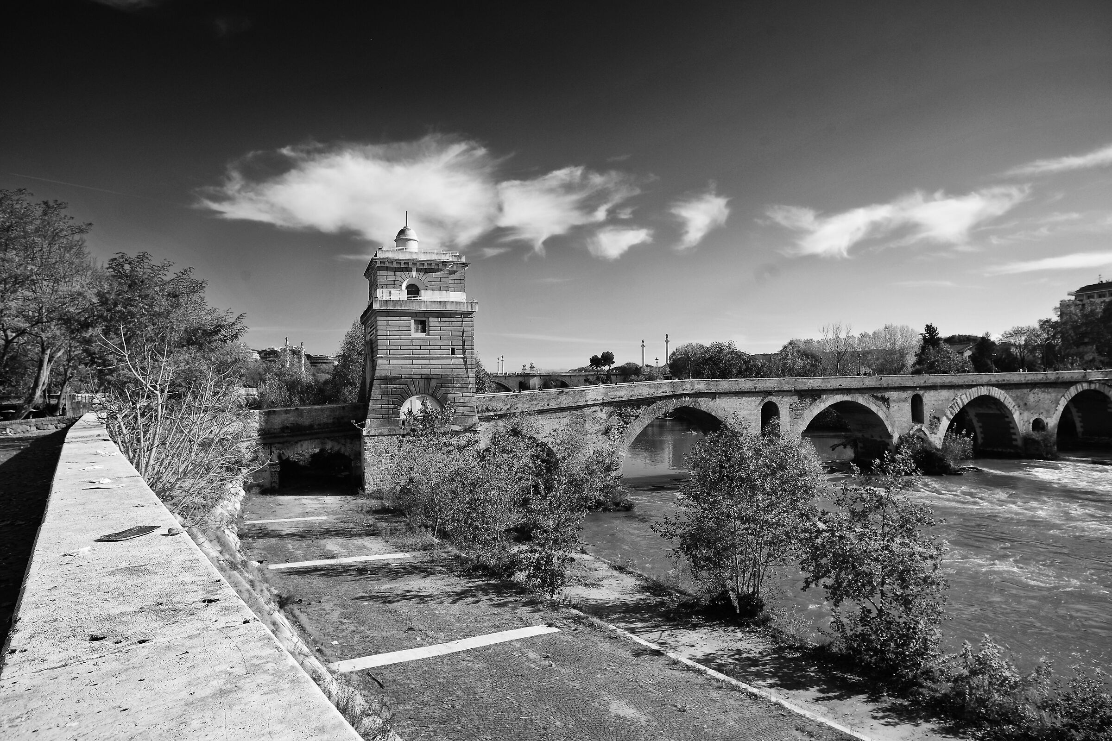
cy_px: 370
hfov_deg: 81.2
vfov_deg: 59.5
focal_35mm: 21
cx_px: 556
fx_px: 649
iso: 200
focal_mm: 21
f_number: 8
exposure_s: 1/750
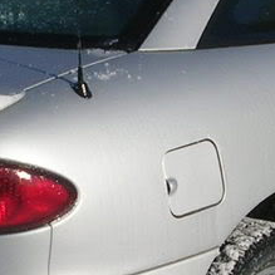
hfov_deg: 11.1
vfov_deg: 11.1
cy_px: 175
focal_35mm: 157
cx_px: 78
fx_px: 1411
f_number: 5.6
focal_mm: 5.8
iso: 50
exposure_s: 1/535
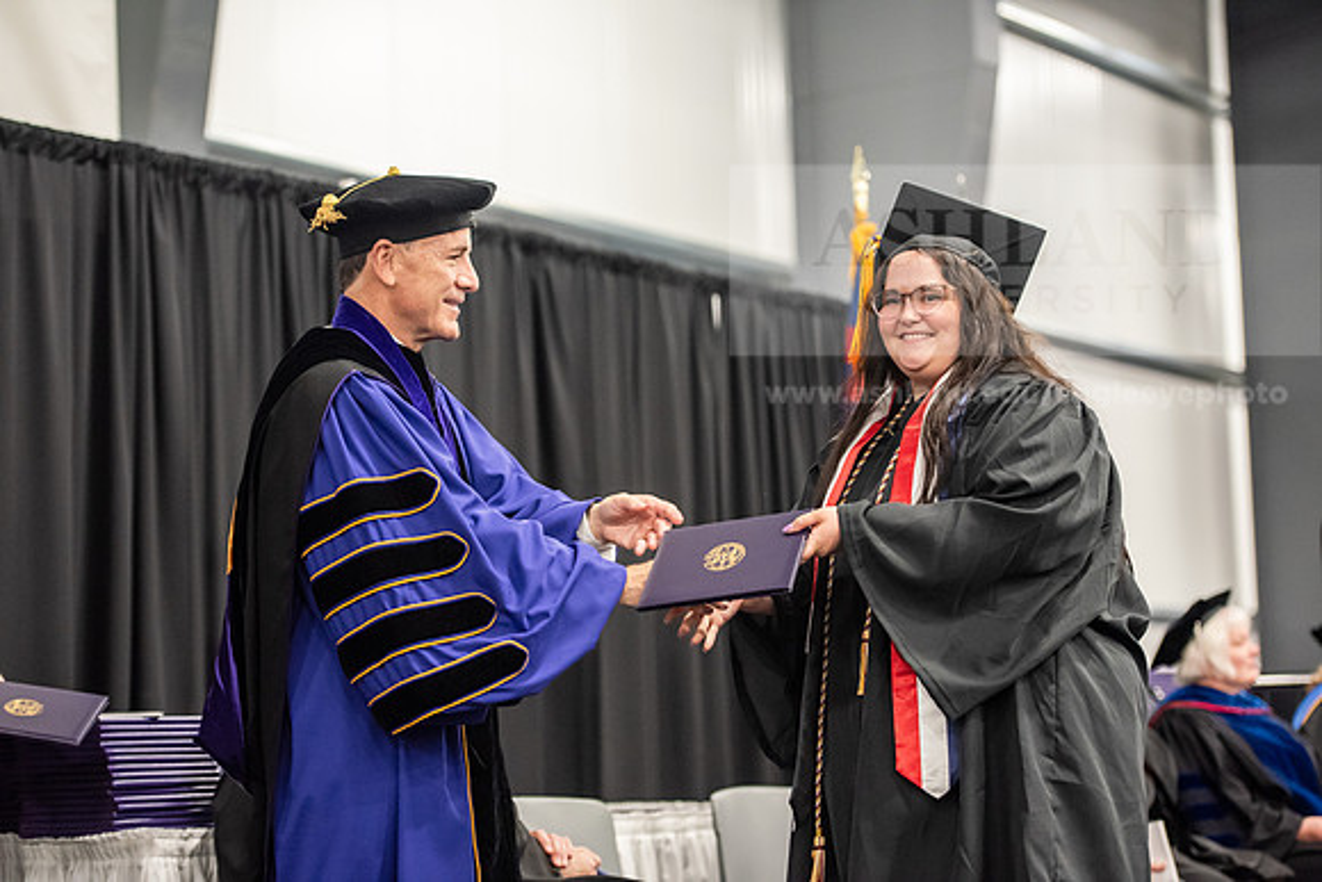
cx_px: 661
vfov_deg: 15.9
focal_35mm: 86
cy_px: 441
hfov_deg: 23.6
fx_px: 3159
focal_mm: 86
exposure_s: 1/200
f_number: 3.2
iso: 3200
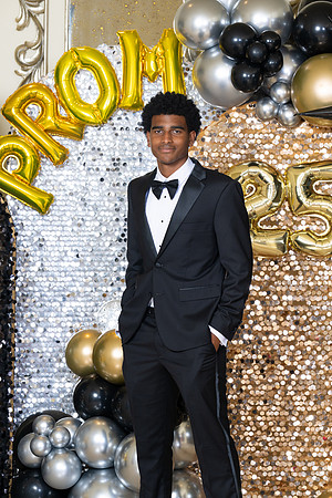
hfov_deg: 8.6
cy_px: 249
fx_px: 2213
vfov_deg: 12.8
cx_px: 166
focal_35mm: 160
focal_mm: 160
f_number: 8
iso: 320
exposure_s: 1/100
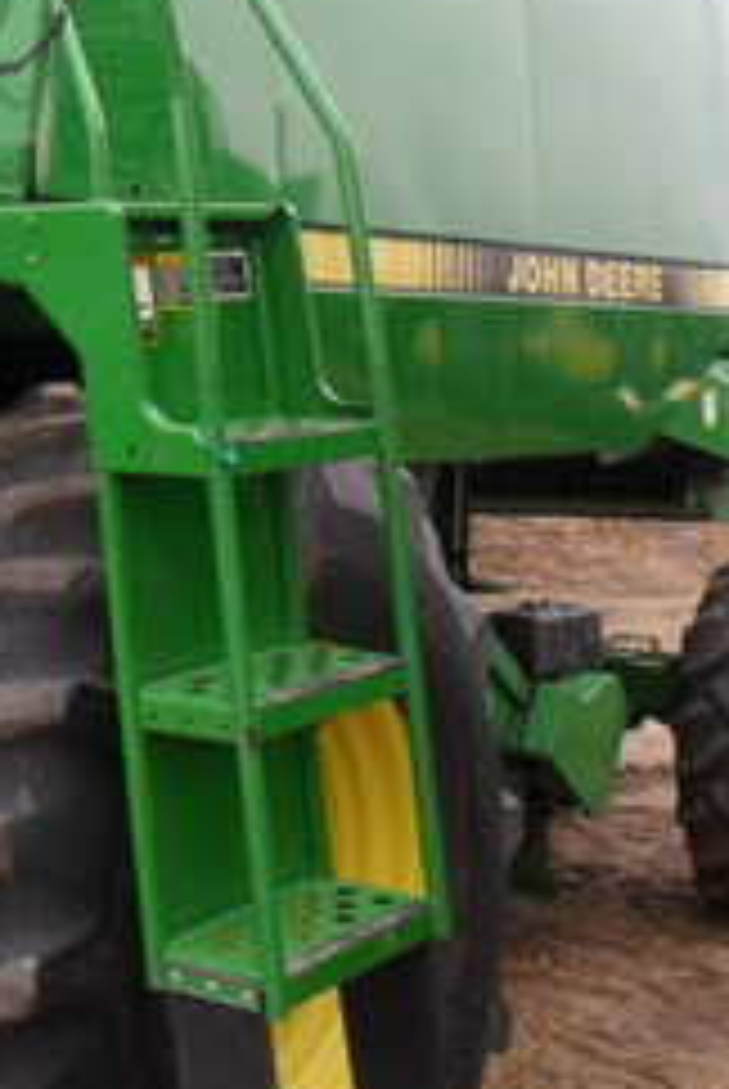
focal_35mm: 63
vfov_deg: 31.1
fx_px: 1908
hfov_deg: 19.8
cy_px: 238
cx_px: -238
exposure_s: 1/90
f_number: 3.5
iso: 100
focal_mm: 4.9
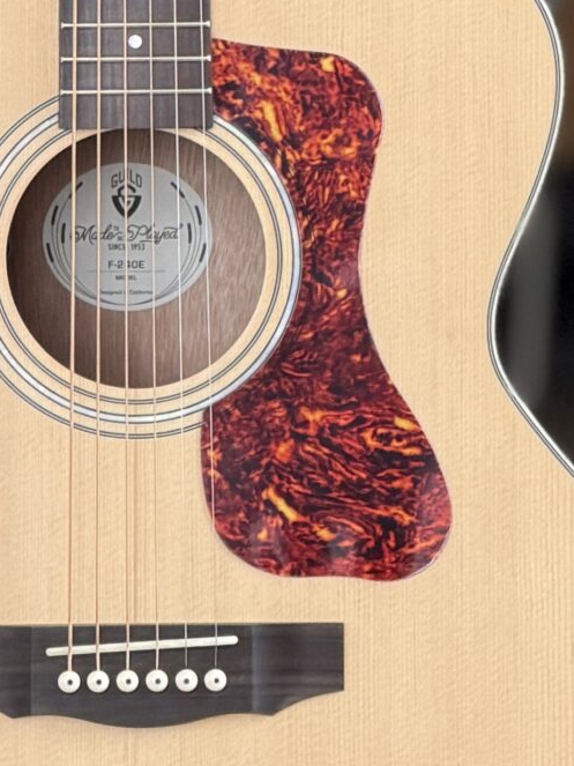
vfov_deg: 5.1
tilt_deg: -6.0
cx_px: 96
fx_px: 8537
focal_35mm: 386
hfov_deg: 3.8
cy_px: -159
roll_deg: -1.4
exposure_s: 1/121
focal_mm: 16.89
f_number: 2.8
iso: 80
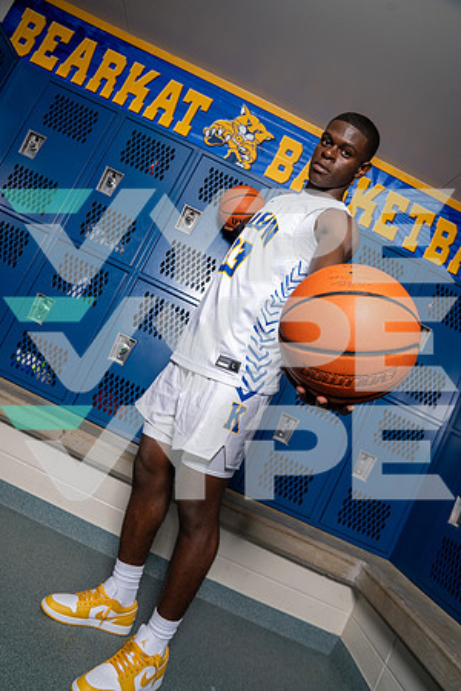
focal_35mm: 24
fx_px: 461
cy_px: 346
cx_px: 230
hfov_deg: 53.1
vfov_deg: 73.7
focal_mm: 24
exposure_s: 1/200
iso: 320
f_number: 5.6
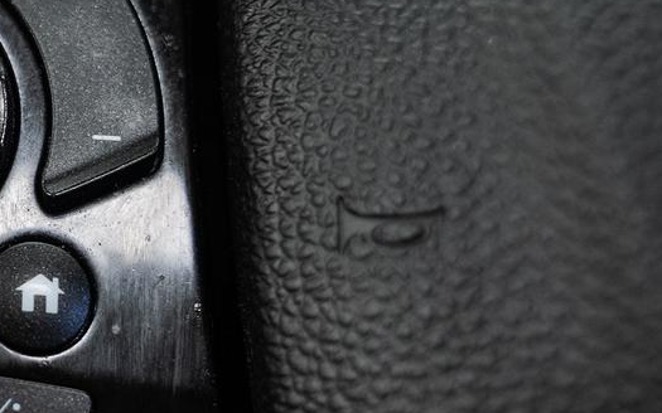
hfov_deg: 25.4
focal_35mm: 73
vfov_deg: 17.8
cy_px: 166
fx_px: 1317
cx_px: -130
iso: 800
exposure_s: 1/40
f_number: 4
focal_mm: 26.1
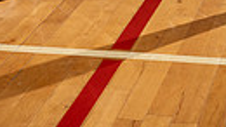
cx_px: 127
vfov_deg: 6.2
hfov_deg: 11.6
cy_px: -205
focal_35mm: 185
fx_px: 1108
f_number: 5.6
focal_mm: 51
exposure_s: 1/250
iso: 125
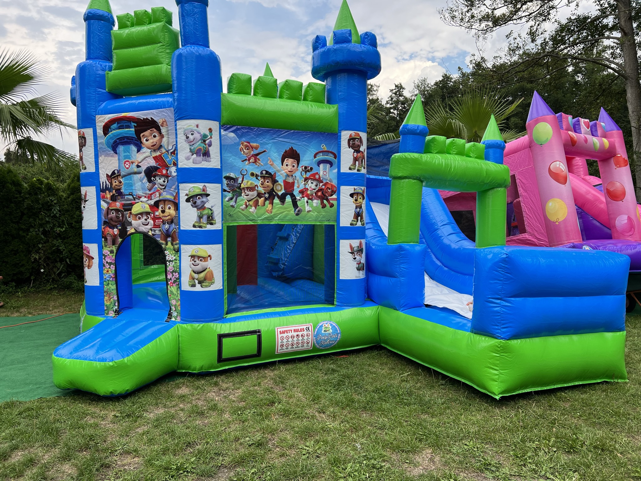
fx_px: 481
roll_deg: +1.2
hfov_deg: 67.3
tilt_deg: -4.5
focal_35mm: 26
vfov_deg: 53.1
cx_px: 320
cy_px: 240
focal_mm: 5.7
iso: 50
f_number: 1.5
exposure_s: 1/902
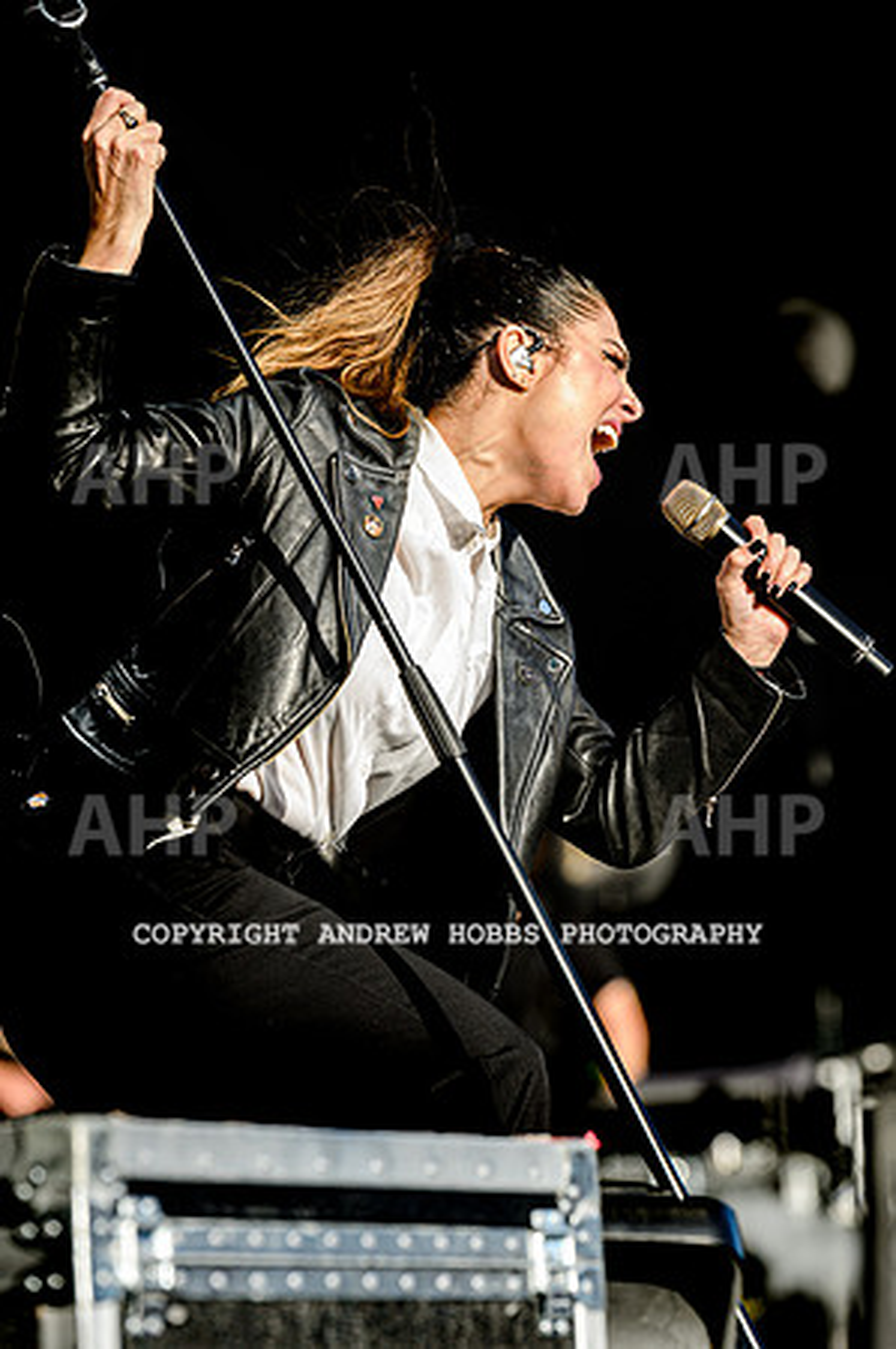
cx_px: 448
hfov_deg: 6.9
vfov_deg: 10.3
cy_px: 674
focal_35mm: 200
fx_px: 7483
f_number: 4.5
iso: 200
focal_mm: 200
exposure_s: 1/400
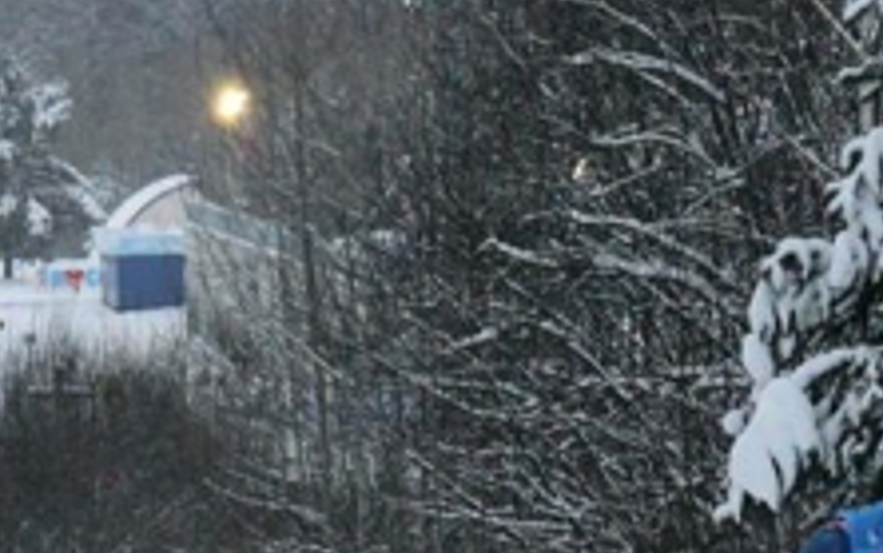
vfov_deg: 4.6
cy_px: 800
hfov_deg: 7.4
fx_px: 6814
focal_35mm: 283
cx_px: 272
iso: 12800
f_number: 7.1
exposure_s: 1/800
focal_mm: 82
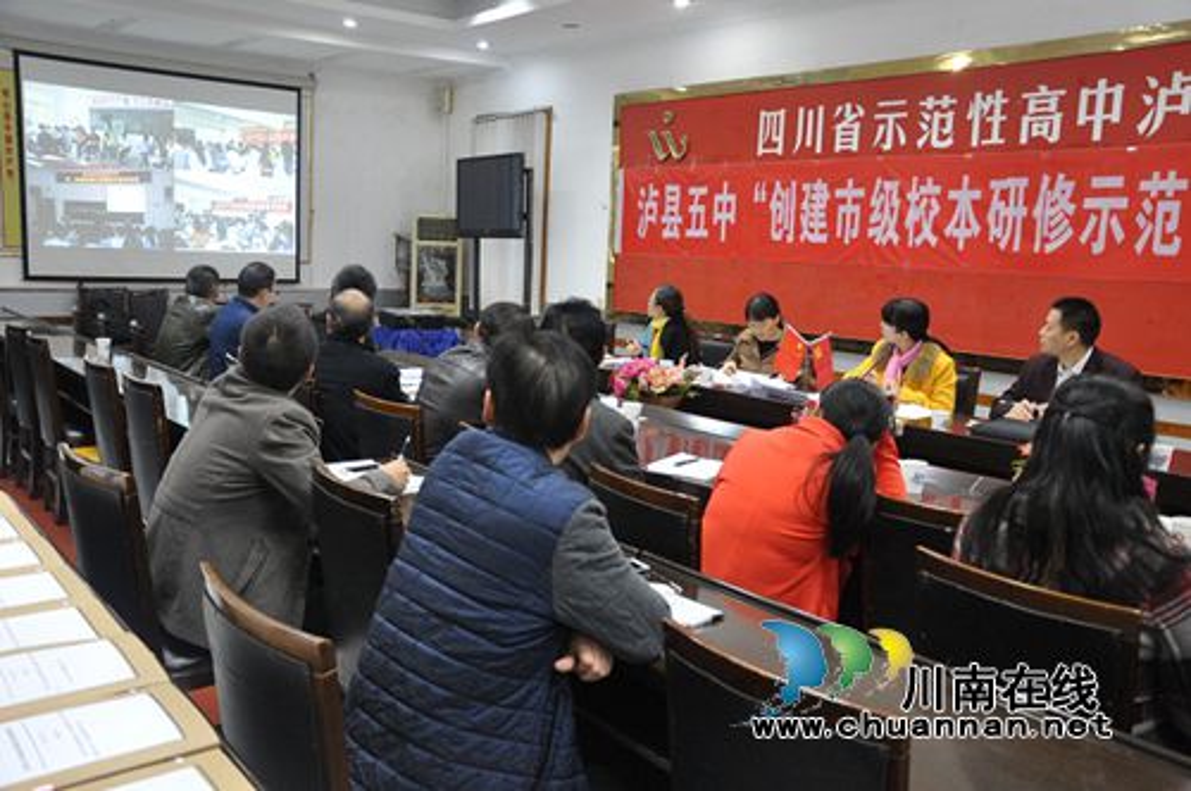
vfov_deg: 39.9
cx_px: 596
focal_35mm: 33
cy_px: 396
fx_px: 1090
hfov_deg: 57.3
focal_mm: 22
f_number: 5.6
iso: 1600
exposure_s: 1/30
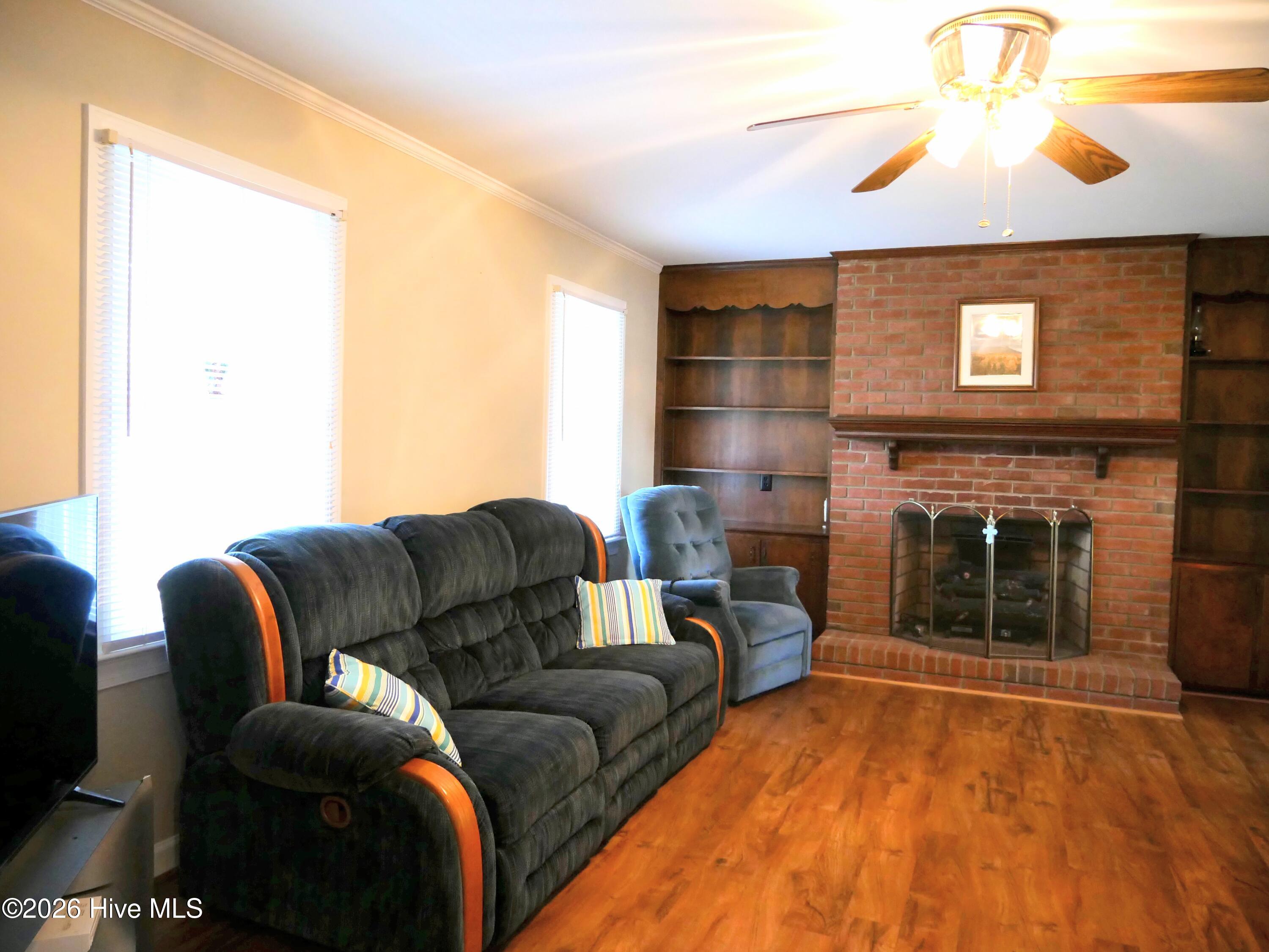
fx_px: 880
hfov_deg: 71.6
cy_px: 476
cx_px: 634
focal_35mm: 24
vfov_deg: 56.8
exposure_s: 1/60
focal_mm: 12
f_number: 3.5
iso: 1250
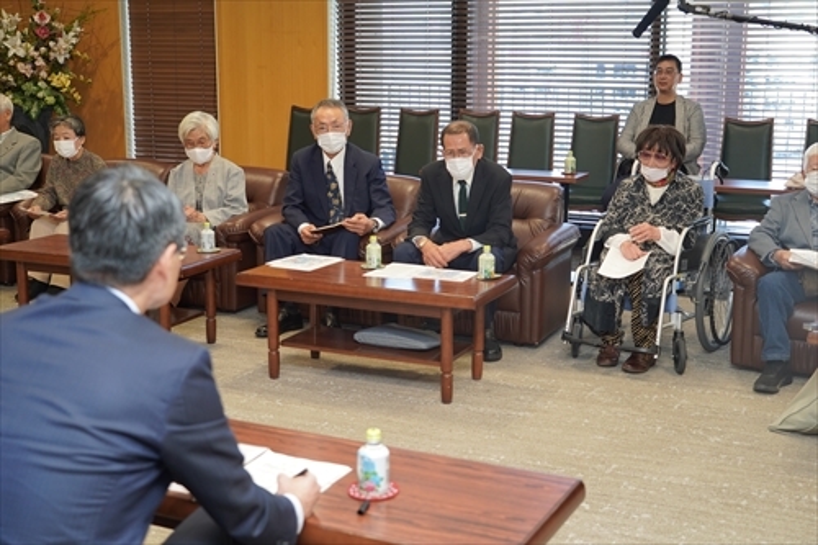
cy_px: 272
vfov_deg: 29.2
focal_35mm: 46
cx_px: 409
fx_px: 1045
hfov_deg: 42.8
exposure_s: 1/160
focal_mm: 46
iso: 1000
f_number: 4
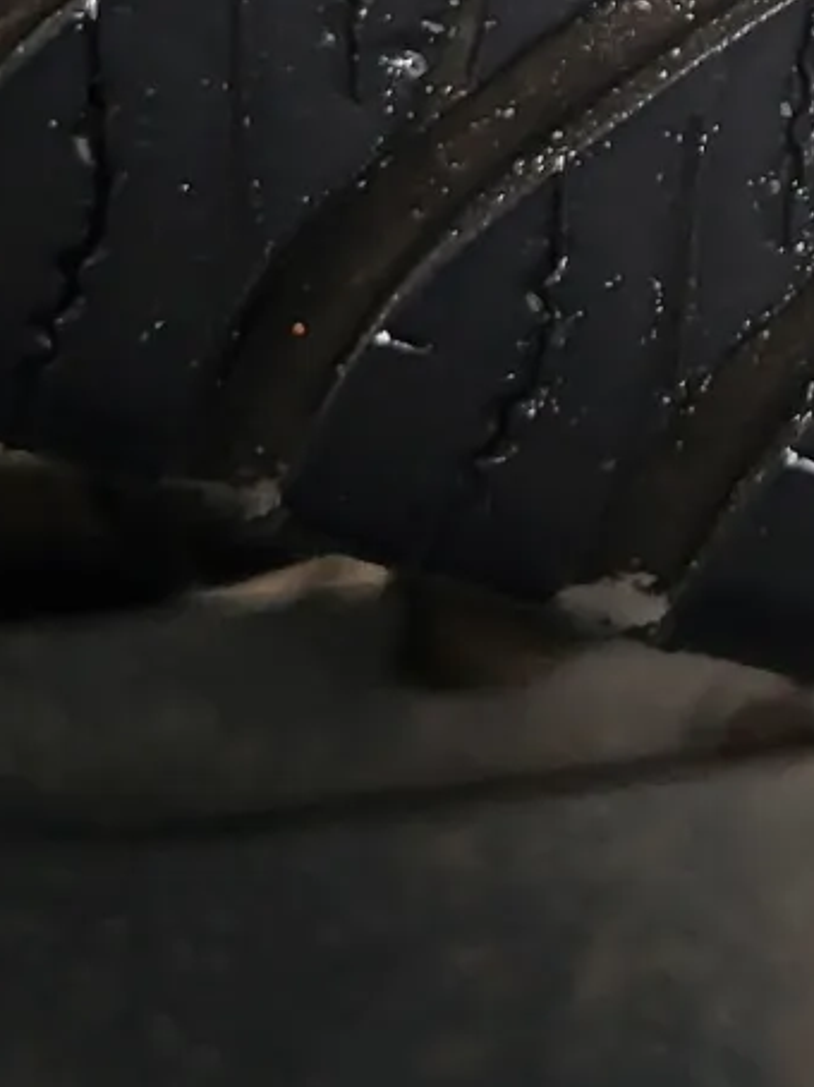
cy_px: -541
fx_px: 3452
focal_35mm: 110
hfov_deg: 12.4
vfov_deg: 16.3
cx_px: 1422
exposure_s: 1/100
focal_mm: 5.4
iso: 160
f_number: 1.8
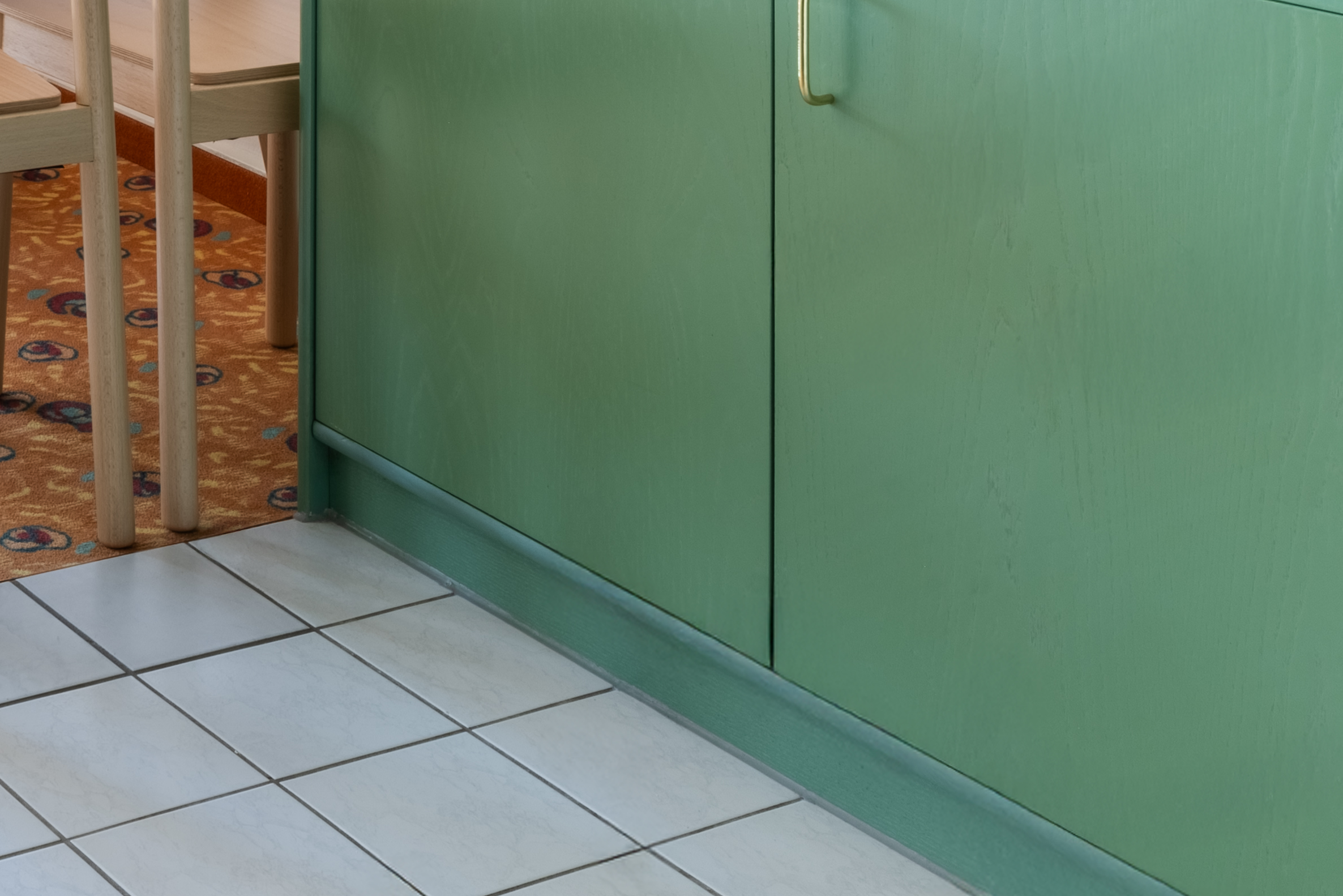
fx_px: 2527
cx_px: -295
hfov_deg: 26.3
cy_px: -554
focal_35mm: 68
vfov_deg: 17.5
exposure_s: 1/30
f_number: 16
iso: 64
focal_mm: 19.5
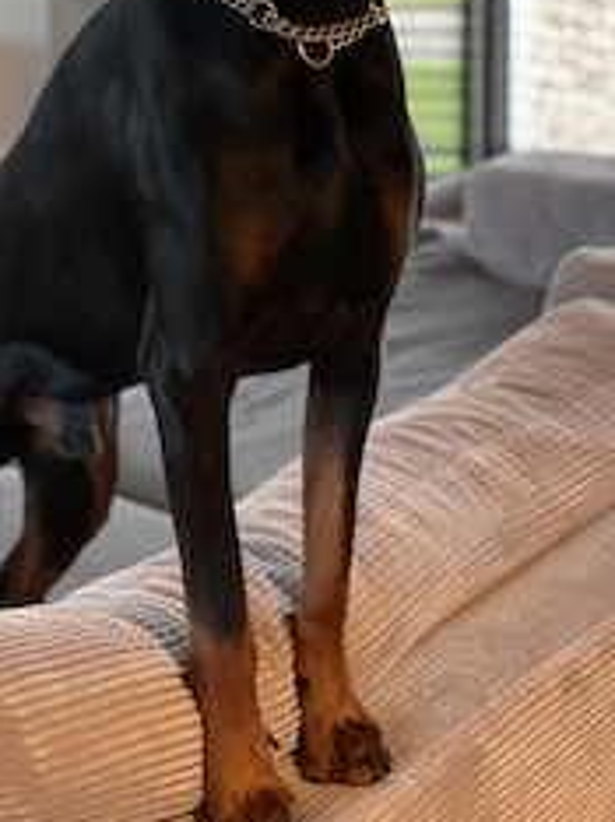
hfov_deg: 16.6
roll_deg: +1.6
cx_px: 242
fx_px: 2112
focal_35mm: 89
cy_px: 200
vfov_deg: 21.8
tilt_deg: -11.5
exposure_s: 1/33
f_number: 2
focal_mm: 6
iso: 320
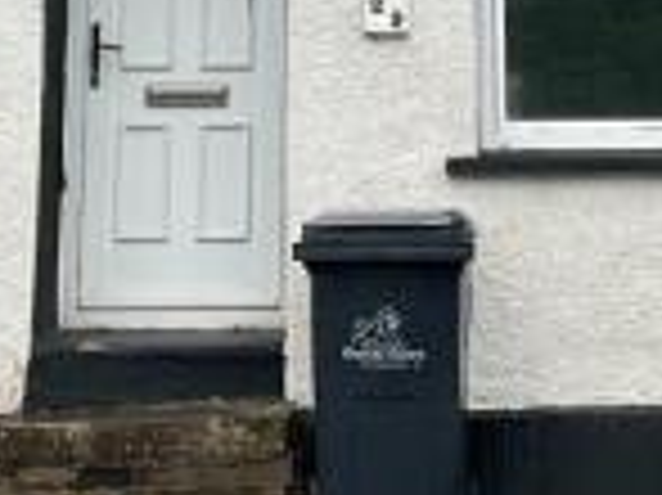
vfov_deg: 12.2
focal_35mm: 115
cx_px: 466
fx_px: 2197
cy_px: -277
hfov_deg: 17.1
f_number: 1.8
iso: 16
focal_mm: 3
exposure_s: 1/519
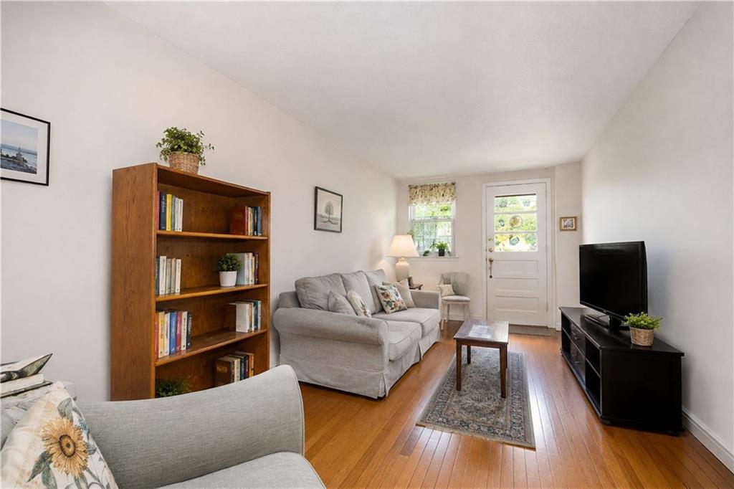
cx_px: 367
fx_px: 306
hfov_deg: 100.4
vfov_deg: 77.3
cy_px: 244
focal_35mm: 15
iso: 1250
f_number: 8
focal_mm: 10
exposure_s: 1/60
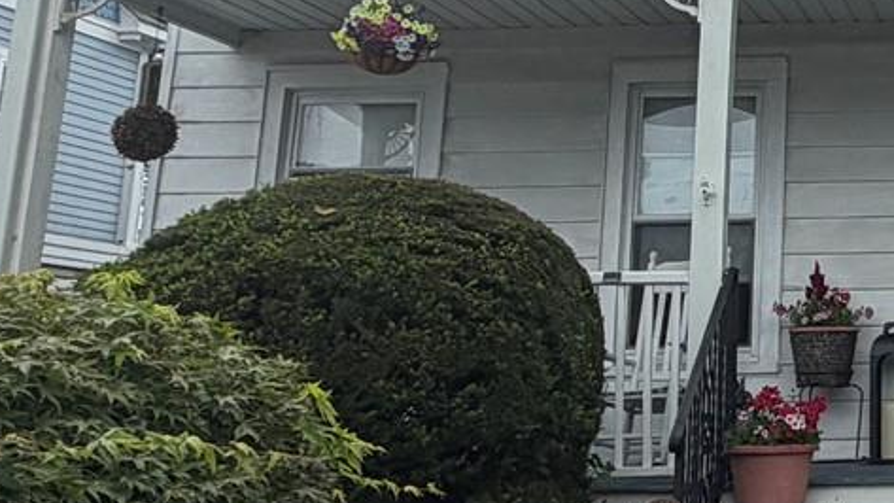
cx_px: 1091
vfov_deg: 17.9
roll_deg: +1.6
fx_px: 1564
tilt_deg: +13.5
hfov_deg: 27.7
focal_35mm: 66
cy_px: 17
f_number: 2.2
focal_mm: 2.22
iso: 40
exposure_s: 1/770
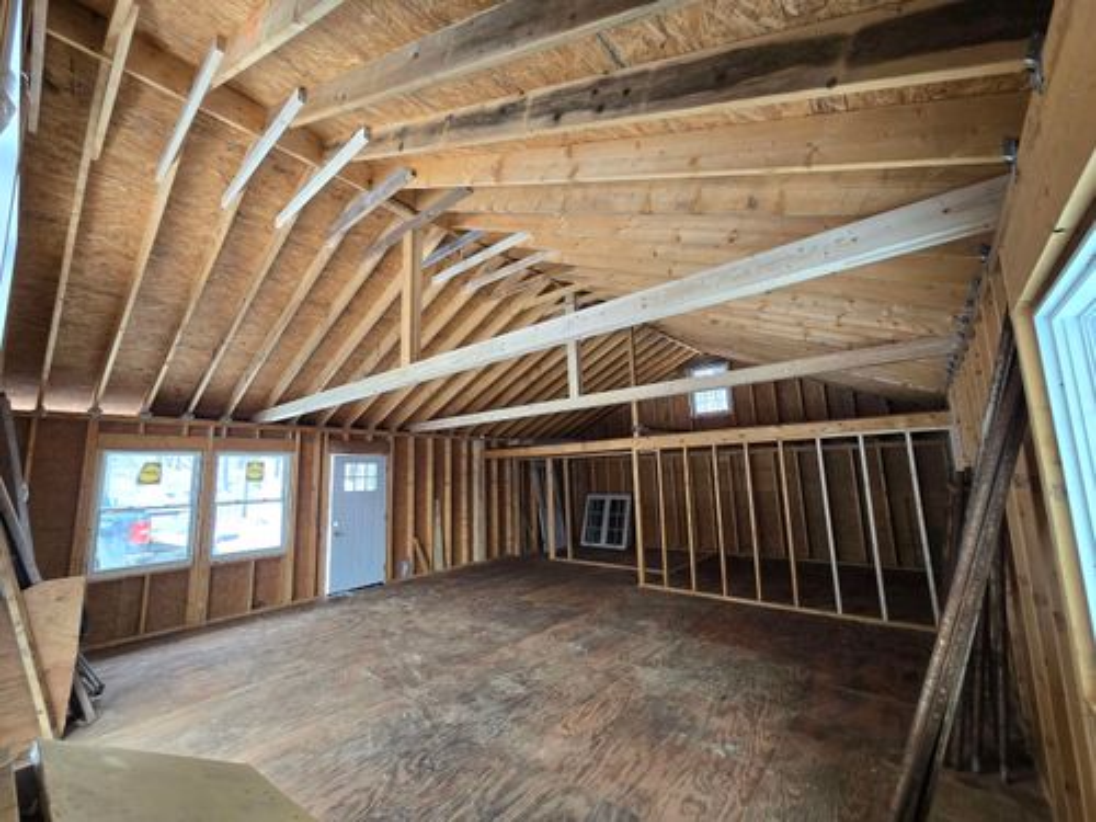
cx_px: 548
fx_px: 412
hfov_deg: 106.2
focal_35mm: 13
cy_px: 411
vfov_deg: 89.9
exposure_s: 1/60
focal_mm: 2.2
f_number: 2.2
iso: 125
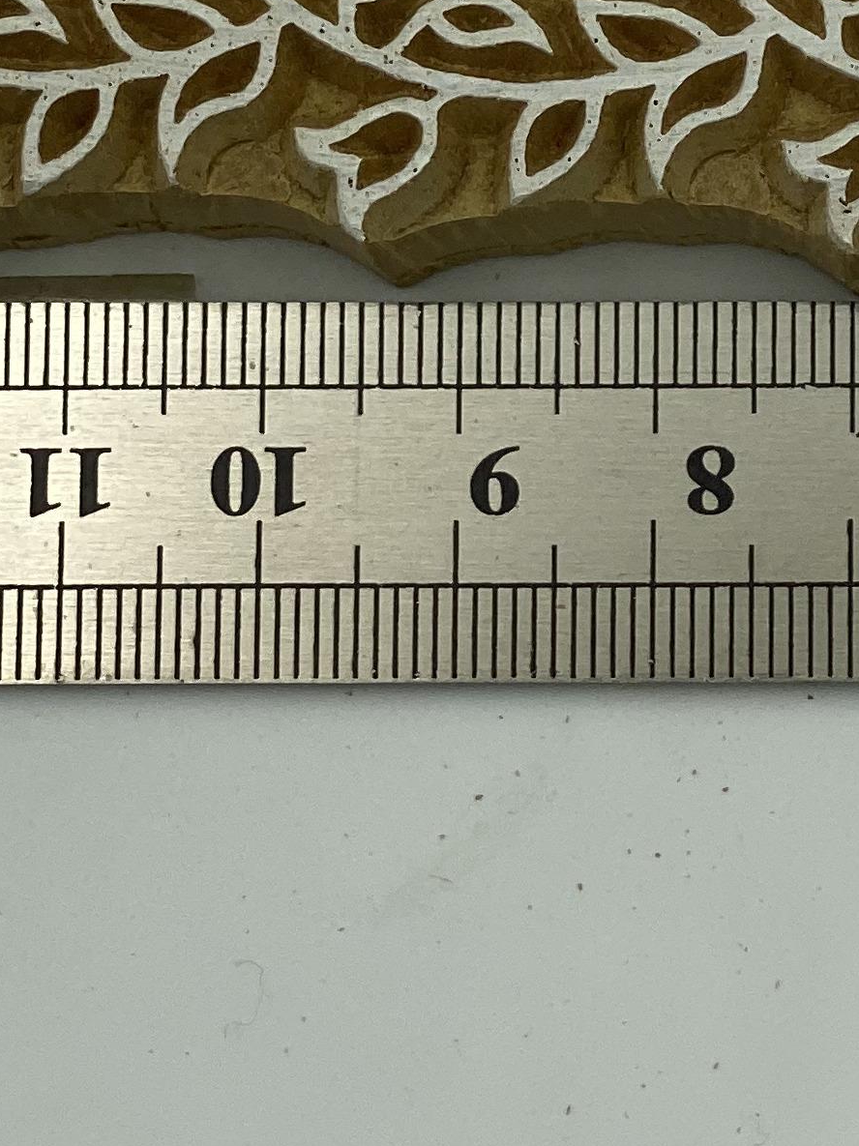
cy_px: -73
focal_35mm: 177
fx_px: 5860
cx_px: 1101
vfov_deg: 11.0
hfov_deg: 8.3
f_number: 2
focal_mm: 6
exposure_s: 1/786
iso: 20
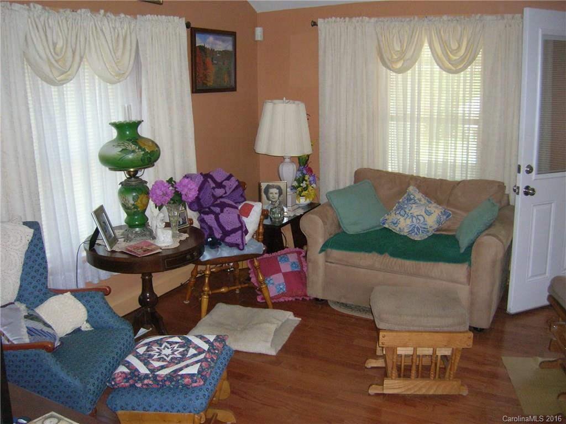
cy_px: 212
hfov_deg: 54.0
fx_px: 556
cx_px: 283
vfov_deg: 41.8
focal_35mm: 34
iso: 191
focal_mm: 5.7
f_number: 2.9
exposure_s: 1/60.1
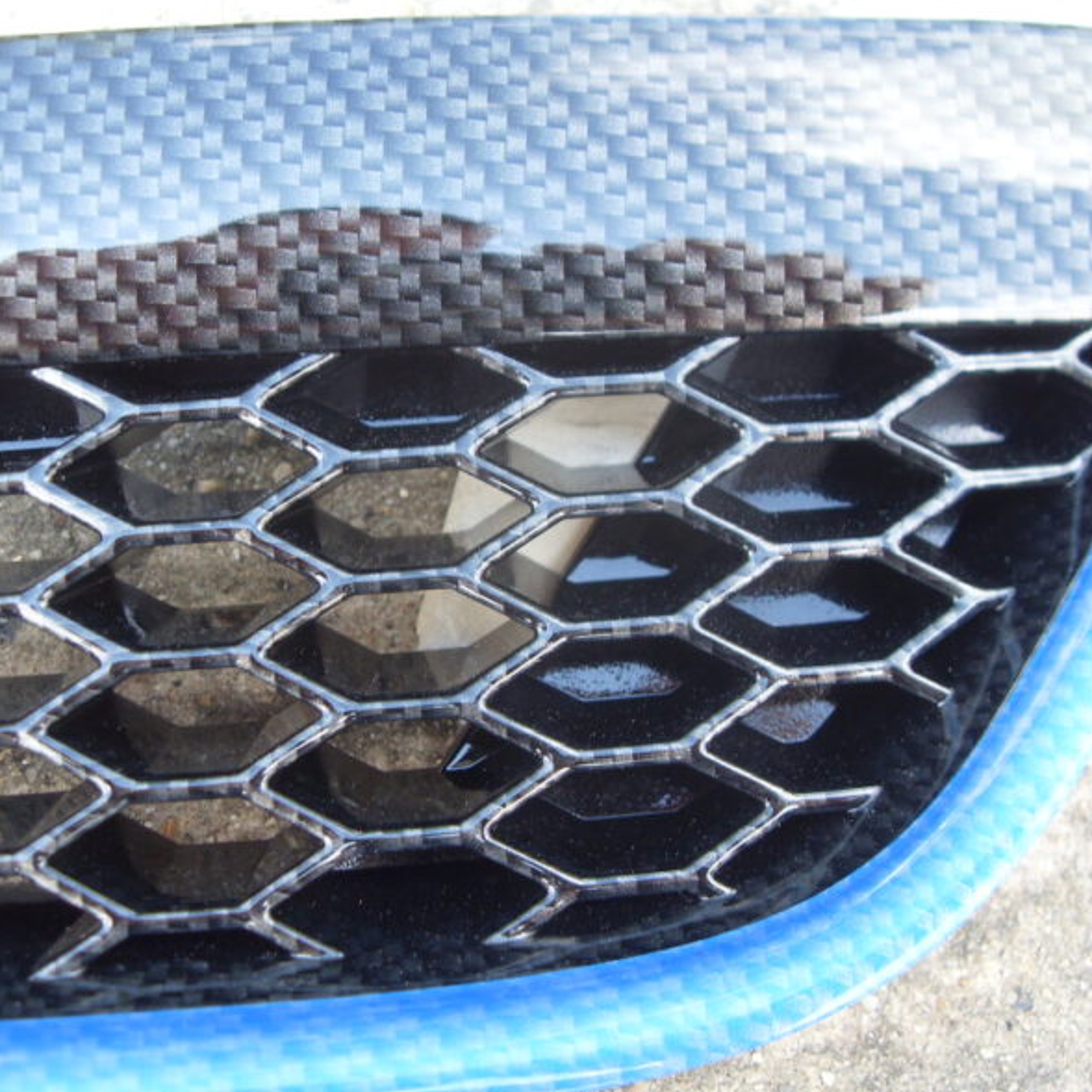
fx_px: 1499
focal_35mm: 42
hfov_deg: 40.0
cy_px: 549
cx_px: 619
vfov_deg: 40.0
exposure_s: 1/90
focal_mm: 6.3
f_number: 2.8
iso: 80
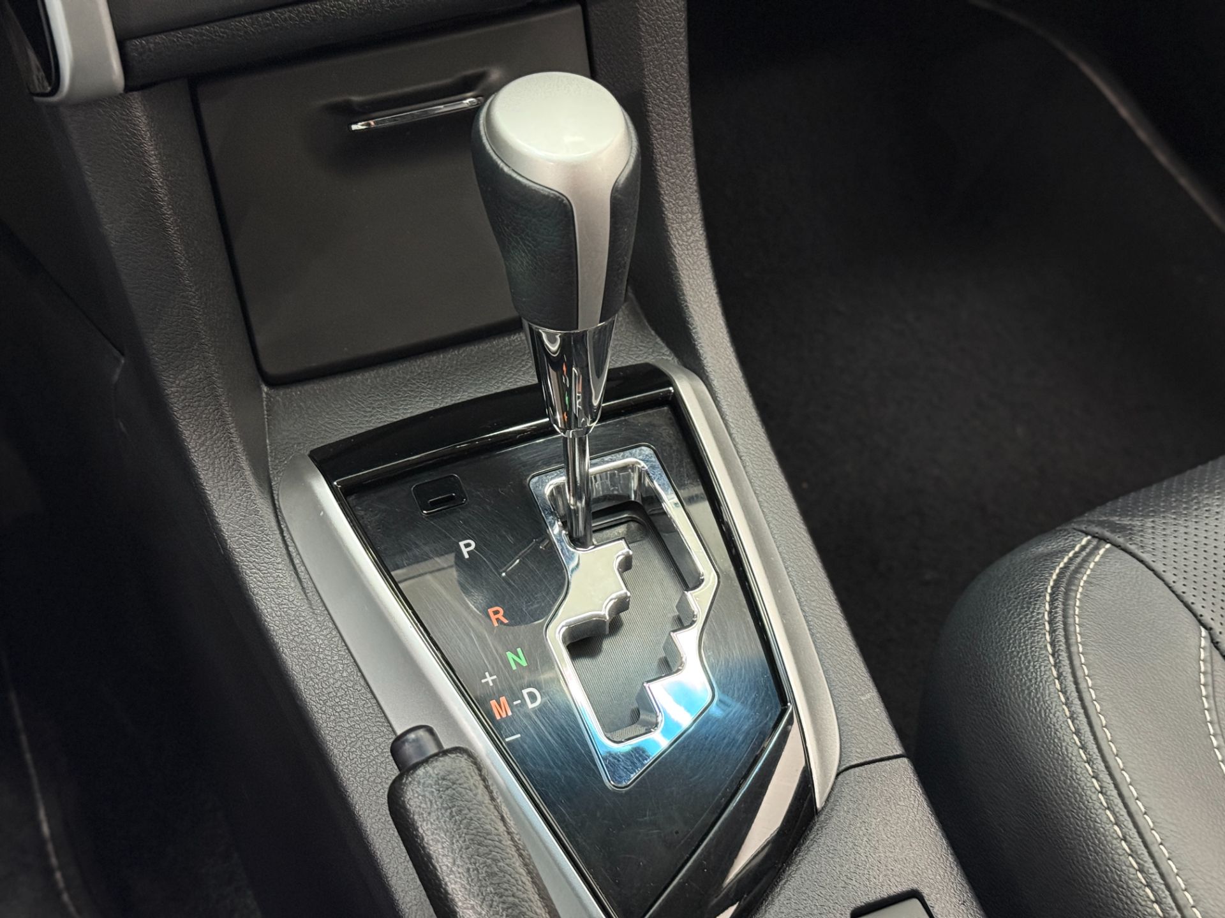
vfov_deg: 30.3
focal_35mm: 48
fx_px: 1699
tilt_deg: -45.4
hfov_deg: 39.7
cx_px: 612
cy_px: 459
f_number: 1.78
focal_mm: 6.76
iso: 640
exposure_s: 1/30
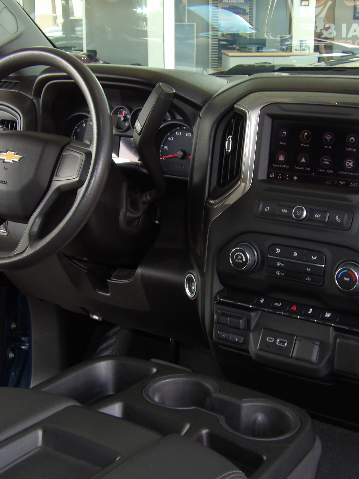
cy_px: 244
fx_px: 733
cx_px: 194
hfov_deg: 27.5
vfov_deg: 36.2
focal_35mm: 53
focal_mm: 7
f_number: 3.7
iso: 200
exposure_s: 1/30
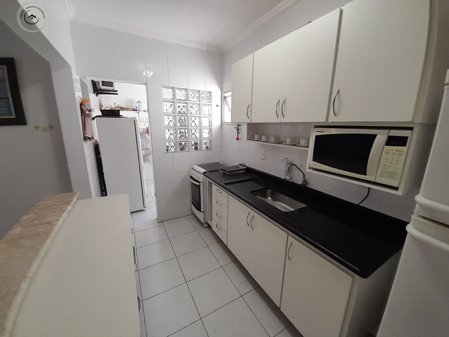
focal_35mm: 13
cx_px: 224
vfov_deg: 89.9
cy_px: 168
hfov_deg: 106.2
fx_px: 169
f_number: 2.2
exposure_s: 1/50
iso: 64
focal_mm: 1.13
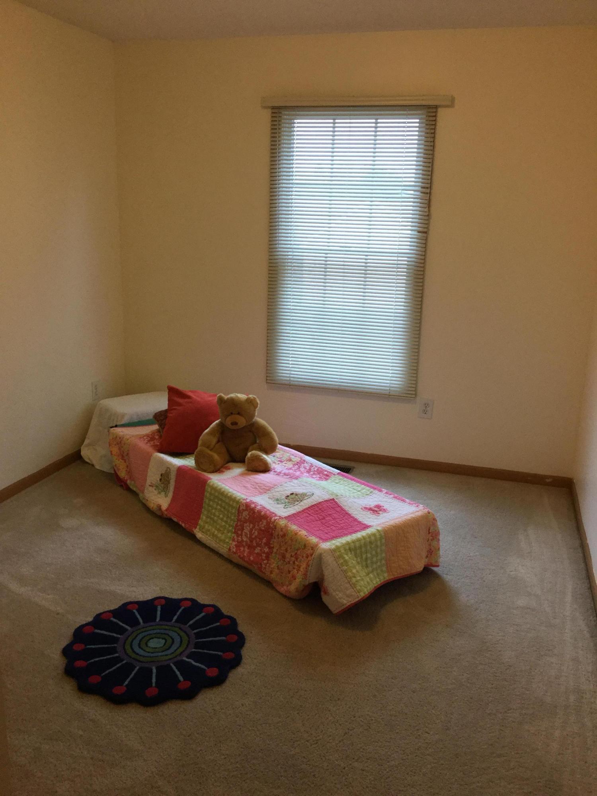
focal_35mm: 31
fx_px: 713
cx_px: 298
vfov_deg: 58.4
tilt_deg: -13.3
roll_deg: -1.5
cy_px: 398
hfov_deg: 45.4
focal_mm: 3.3
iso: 80
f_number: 2.4
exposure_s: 1/30
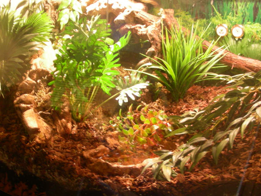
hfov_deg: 40.4
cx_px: 140
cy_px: 113
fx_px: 354
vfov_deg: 30.8
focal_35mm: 47
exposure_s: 1/3.9
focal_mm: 6.3
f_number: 3.5
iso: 130
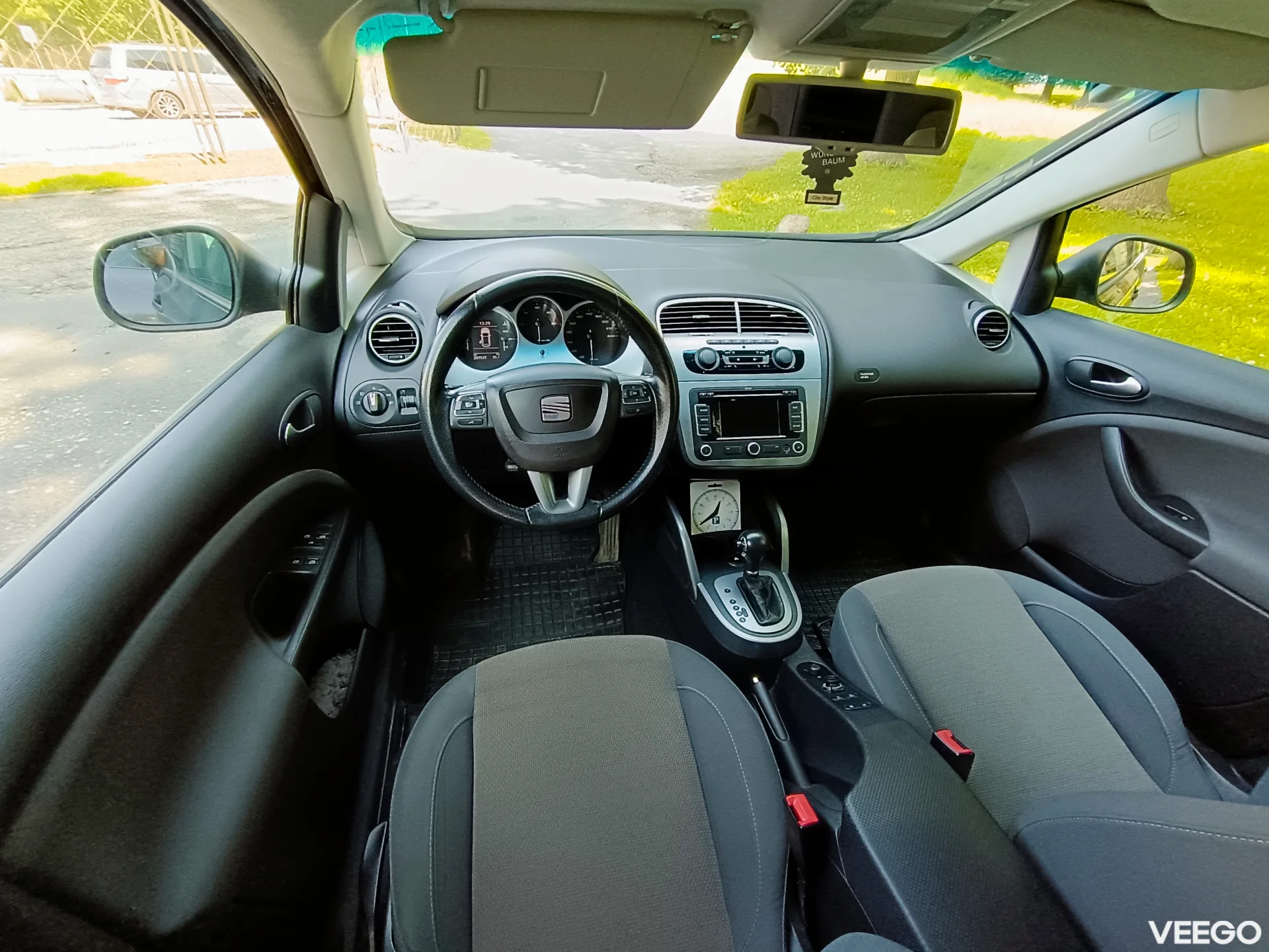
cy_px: 476
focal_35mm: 16
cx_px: 634
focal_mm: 1.66
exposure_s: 1/100
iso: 221
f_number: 2.2
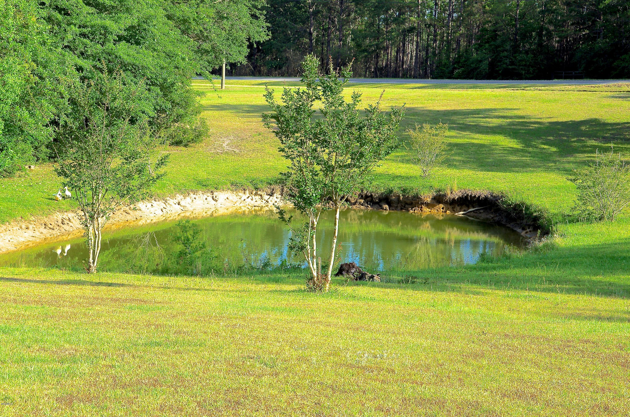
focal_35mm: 72
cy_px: 208
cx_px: 315
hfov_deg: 28.1
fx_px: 1257
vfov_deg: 18.8
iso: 200
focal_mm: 48
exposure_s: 1/160
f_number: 11
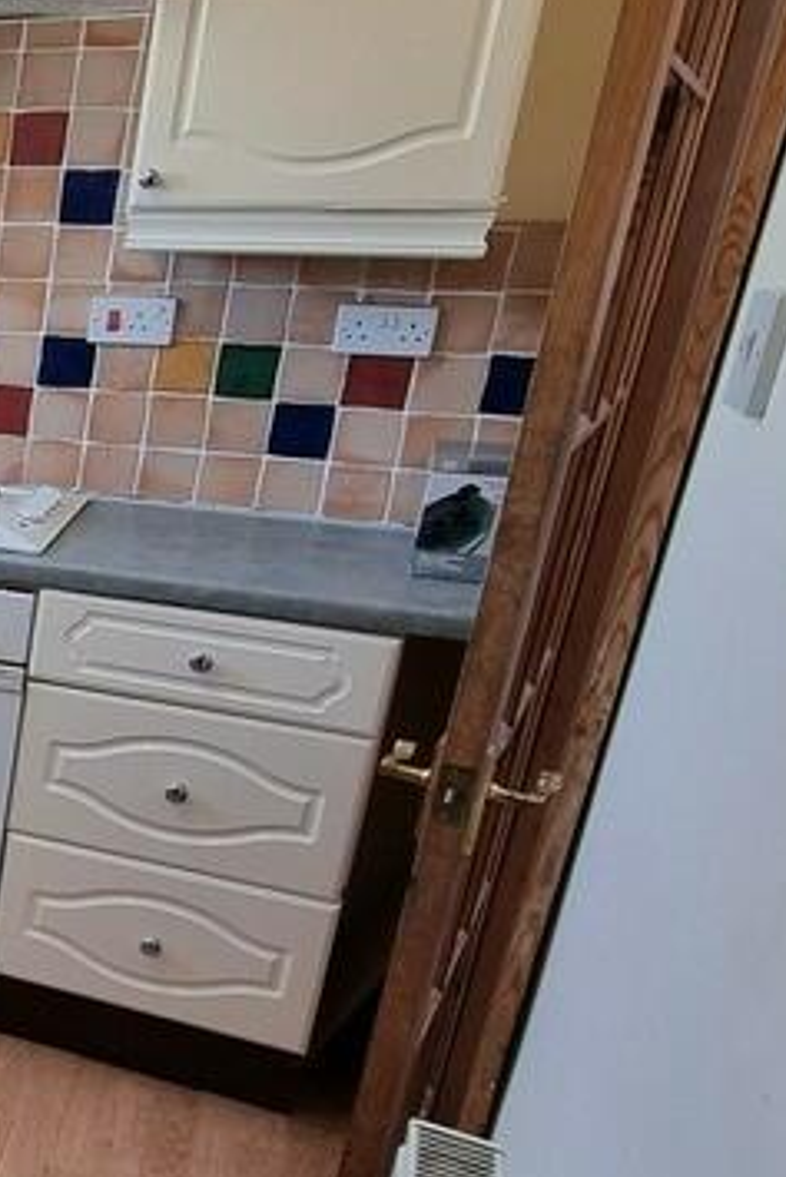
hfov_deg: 23.0
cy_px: 670
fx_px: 1276
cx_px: -551
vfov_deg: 49.4
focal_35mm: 39
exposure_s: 1/50
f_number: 2.2
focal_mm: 2.2
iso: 64
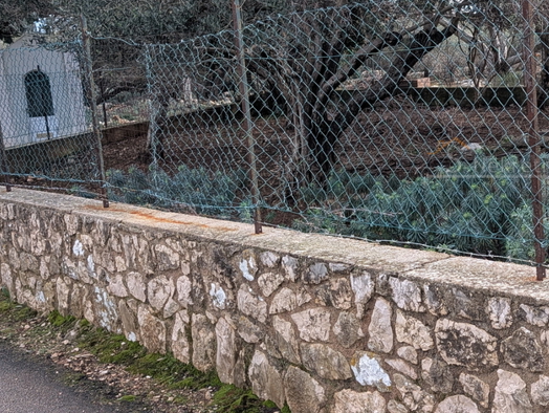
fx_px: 873
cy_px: 157
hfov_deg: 32.4
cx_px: 536
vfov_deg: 26.5
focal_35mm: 55
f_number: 1.68
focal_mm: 6.9
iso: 21
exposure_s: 1/181
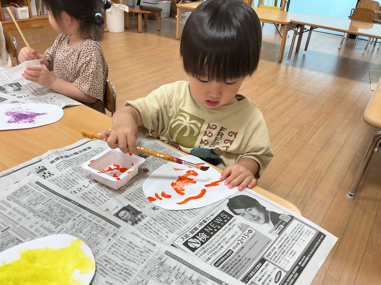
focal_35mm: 29
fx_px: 319
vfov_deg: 48.2
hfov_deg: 61.7
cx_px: 190
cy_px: 142
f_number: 1.8
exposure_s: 1/60
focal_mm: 3
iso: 50
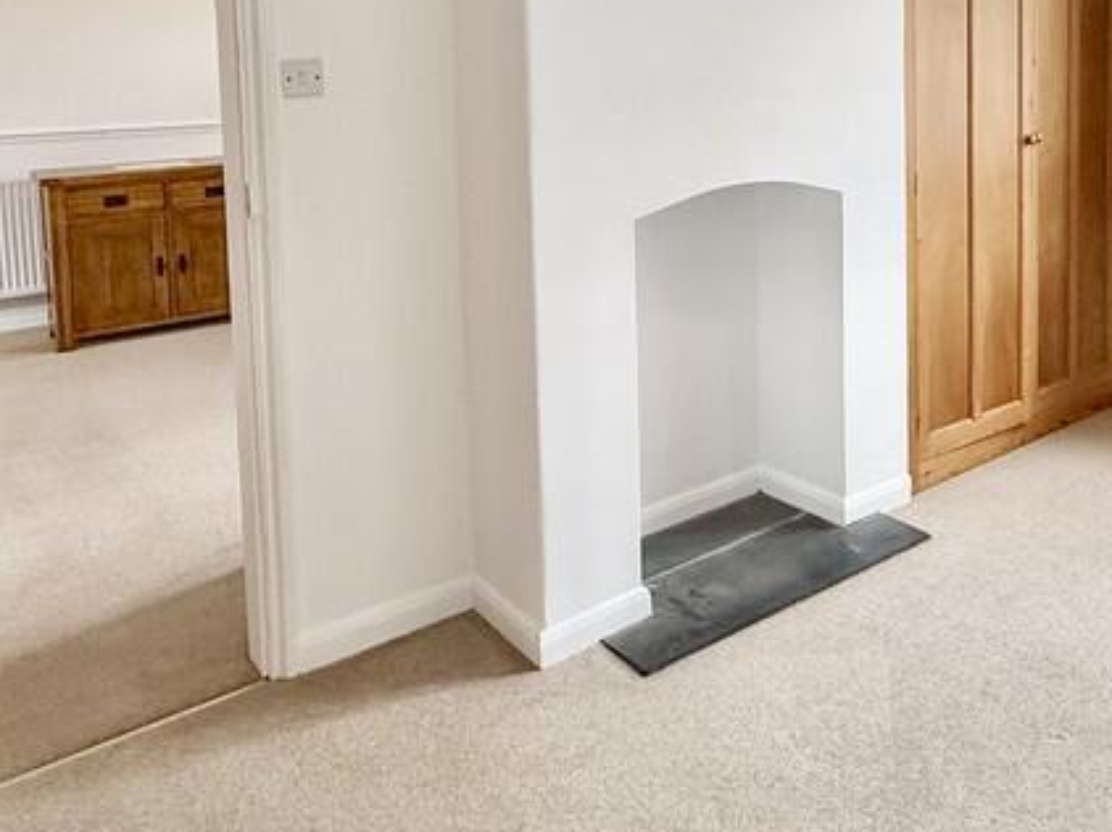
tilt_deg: -3.5
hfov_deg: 51.6
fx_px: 1092
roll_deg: +0.6
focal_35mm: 34
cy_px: 113
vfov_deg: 39.3
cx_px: 838
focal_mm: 2.22
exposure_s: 1/99
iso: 160
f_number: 2.2
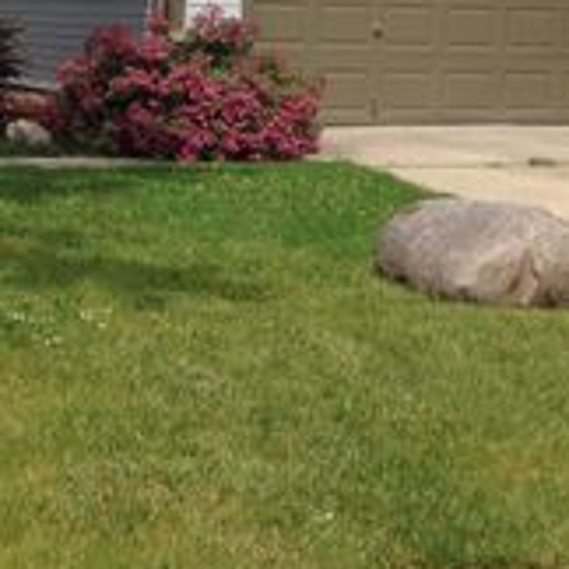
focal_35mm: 90
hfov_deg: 19.2
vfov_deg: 19.0
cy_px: 54
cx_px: 148
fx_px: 1674
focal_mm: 4.12
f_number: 2.4
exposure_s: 1/1695
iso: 50
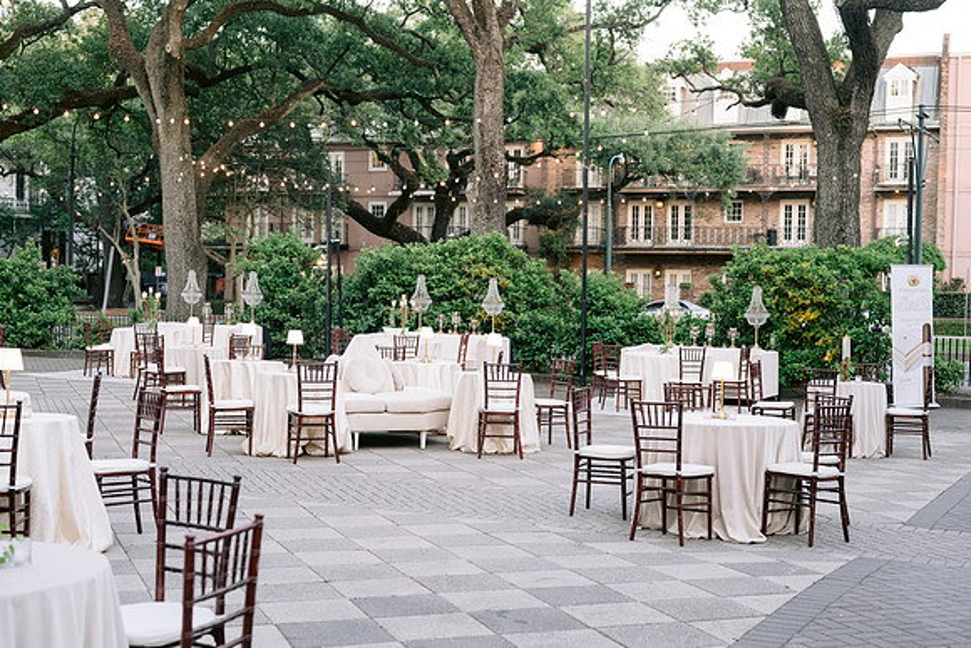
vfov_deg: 26.3
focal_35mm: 51
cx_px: 486
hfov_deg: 38.7
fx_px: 1384
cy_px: 324
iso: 800
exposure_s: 1/100
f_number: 4
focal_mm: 50
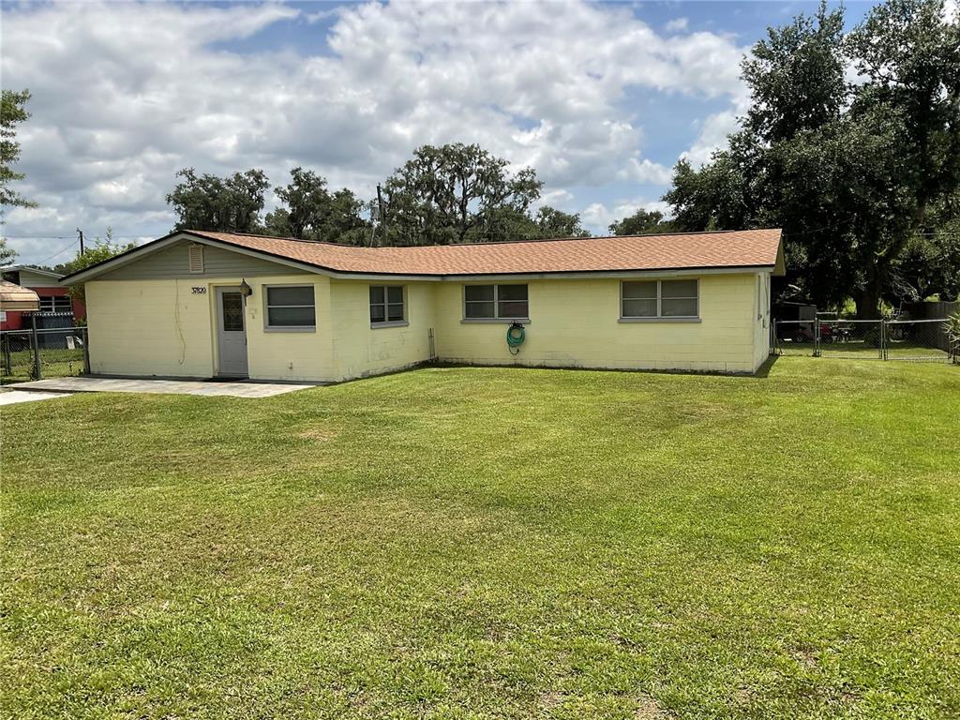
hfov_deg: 61.7
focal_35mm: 29
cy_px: 360
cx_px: 480
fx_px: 804
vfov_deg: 48.2
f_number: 1.8
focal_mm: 3
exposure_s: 1/3125
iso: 20
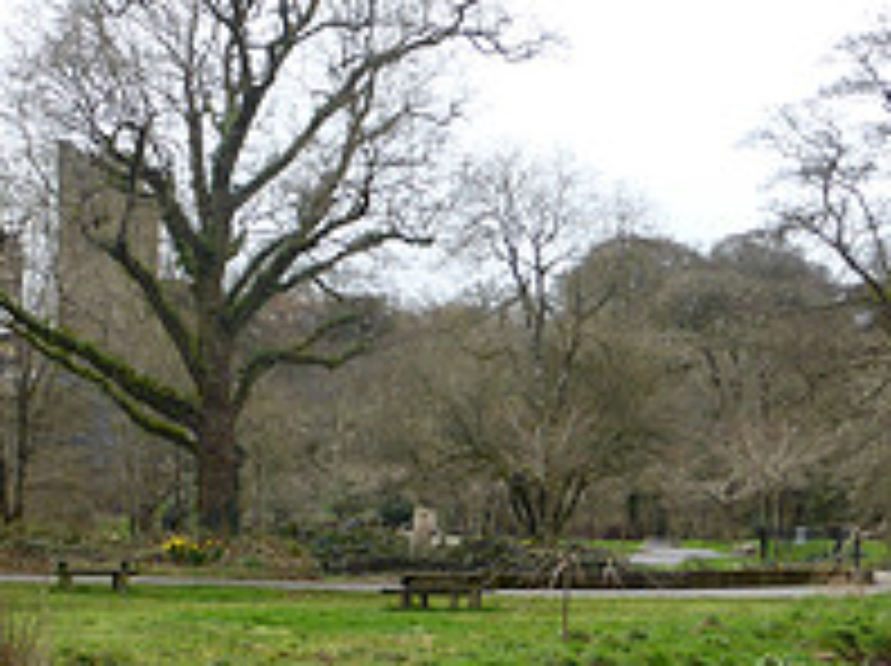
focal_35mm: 91
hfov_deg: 21.5
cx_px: 333
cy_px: 506
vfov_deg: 16.1
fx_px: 2339
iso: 100
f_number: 3.6
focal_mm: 5.4
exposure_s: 1/200
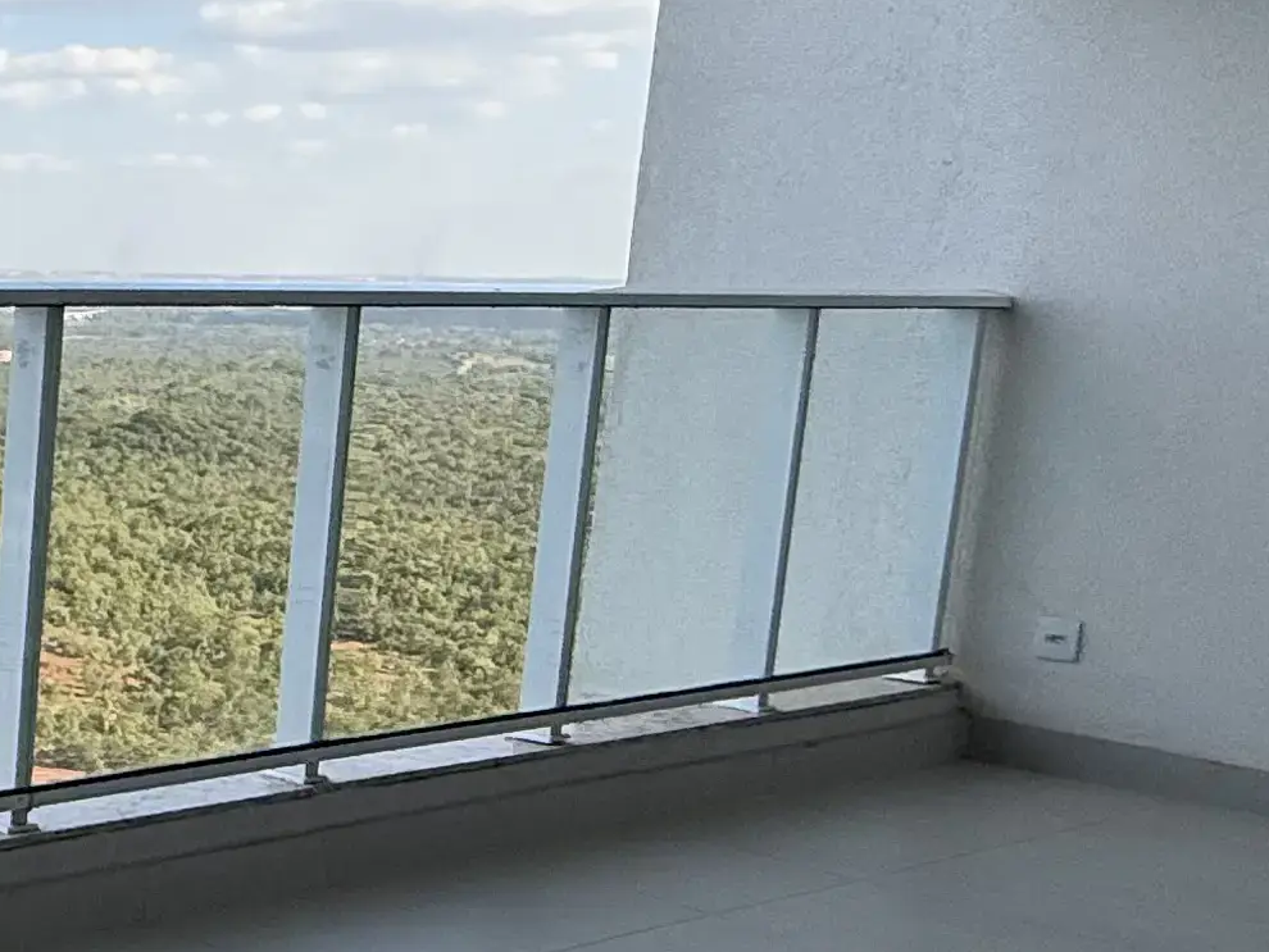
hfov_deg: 23.8
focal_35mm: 57
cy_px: 562
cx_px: -800
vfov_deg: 25.6
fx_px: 2090
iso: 50
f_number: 2.2
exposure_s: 1/1497
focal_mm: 2.22
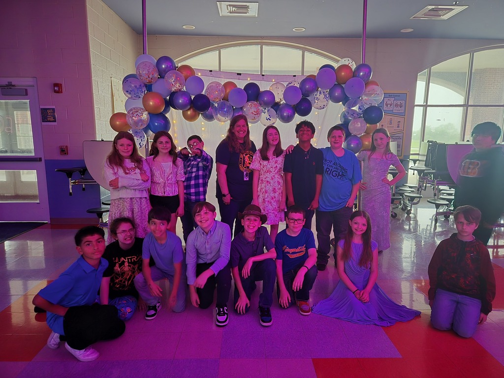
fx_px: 335
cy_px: 189
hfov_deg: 73.9
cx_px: 252
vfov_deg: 58.9
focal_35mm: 23
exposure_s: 1/24
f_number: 1.8
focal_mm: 5.4
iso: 2500
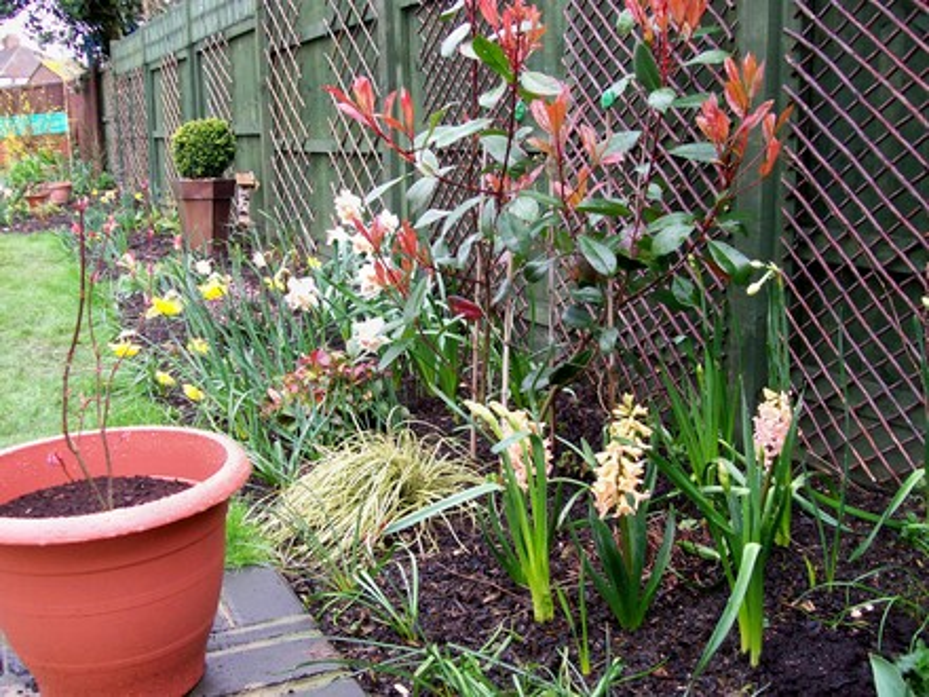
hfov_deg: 51.4
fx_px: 966
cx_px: 464
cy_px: 348
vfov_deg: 39.7
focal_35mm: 36
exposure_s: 1/69.5
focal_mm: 6
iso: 80
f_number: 2.7
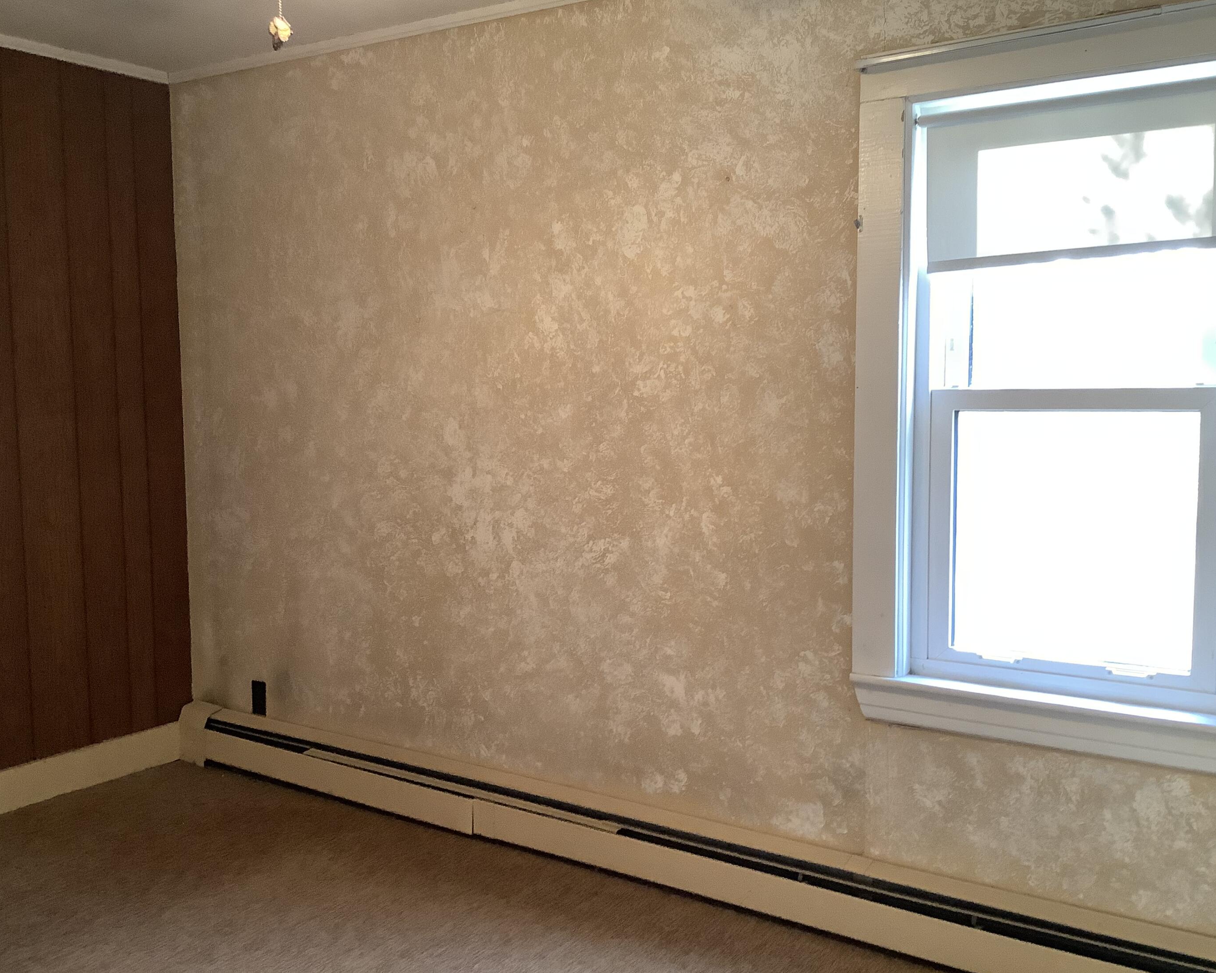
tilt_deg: -6.1
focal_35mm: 33
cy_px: 483
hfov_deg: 54.2
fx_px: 1188
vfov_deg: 44.5
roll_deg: +0.1
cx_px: 590
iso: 250
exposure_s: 1/60
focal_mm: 3.3
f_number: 2.4
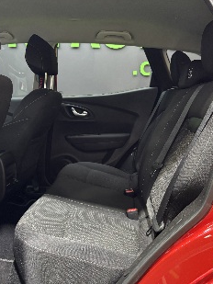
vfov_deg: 52.6
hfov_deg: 40.7
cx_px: 94
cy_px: 142
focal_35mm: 35
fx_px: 287
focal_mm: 5.96
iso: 200
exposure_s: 1/50
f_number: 1.6
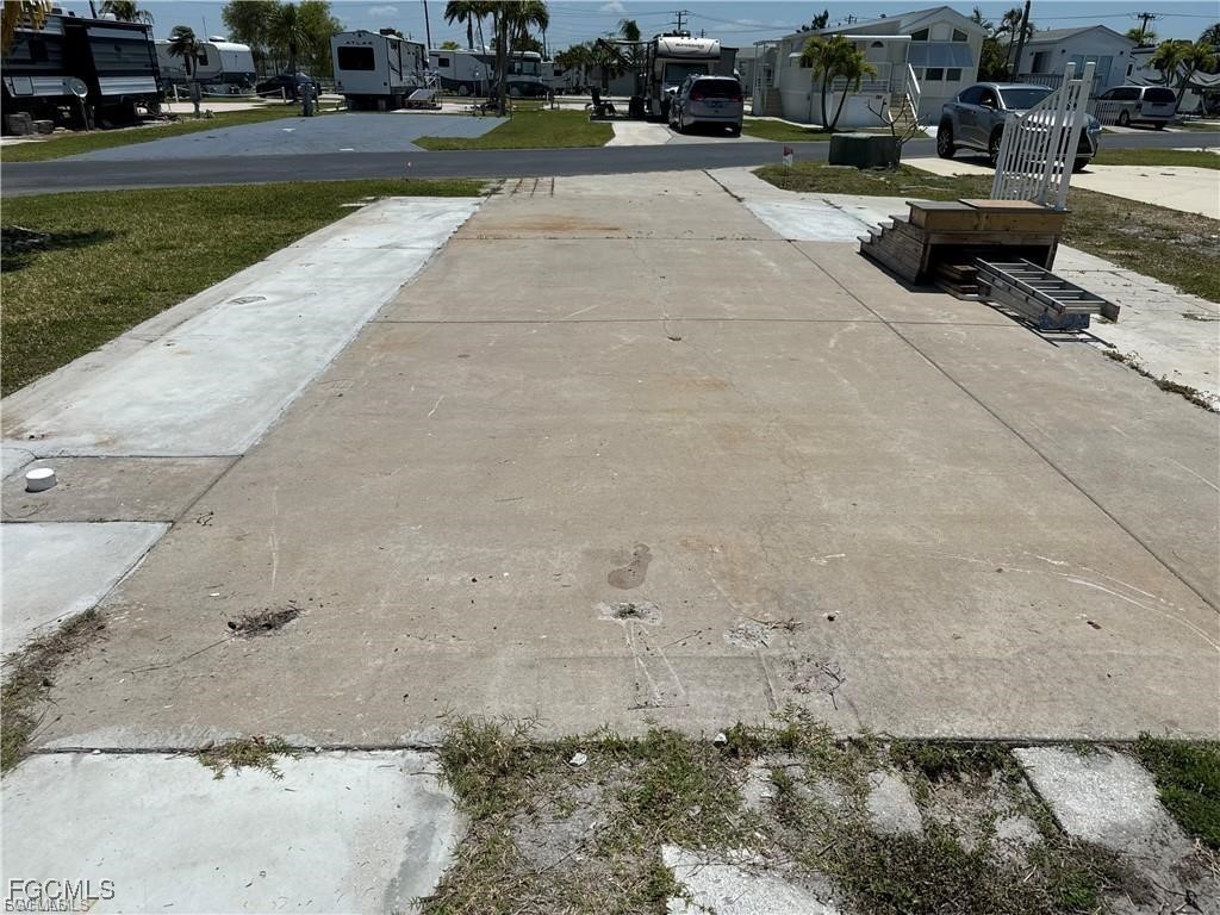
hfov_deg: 71.6
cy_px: 458
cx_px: 610
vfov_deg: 56.8
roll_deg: -1.0
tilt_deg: -23.0
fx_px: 846
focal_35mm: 24
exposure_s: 1/20000
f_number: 1.78
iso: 100
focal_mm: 6.76
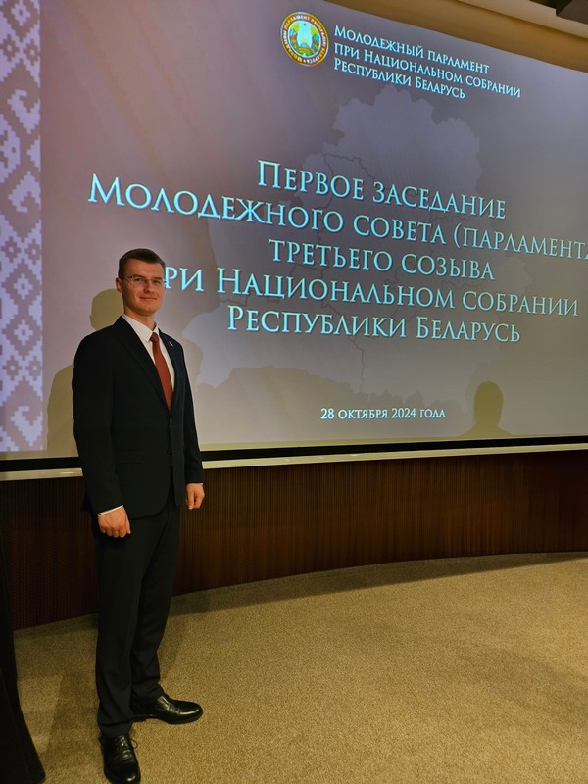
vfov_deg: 73.9
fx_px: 521
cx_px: 294
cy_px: 392
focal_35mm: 23
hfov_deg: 58.9
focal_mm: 5.4
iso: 500
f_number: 1.8
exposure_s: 1/29
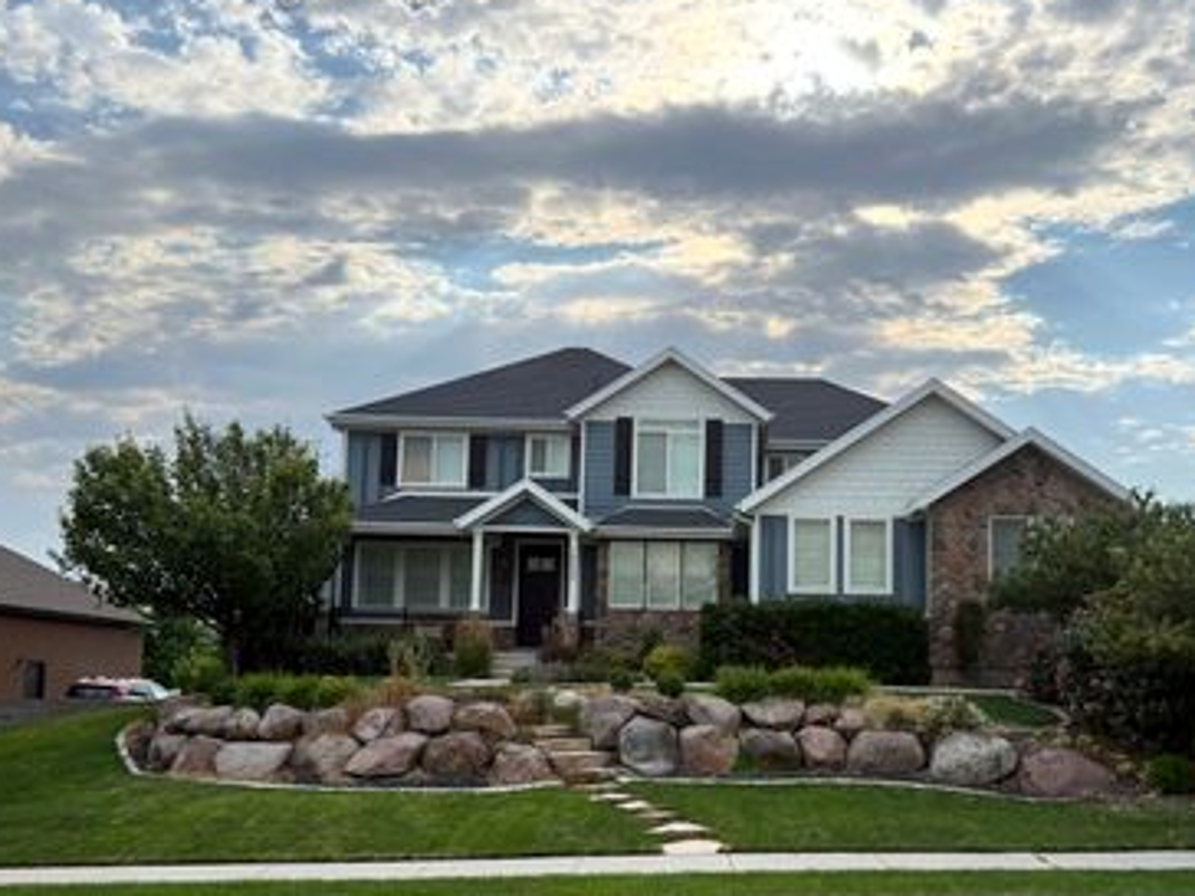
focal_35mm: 33
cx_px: 696
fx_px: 1139
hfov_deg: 55.1
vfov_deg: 42.6
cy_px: 566
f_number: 1.78
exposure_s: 1/3953
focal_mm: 6.76
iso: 100
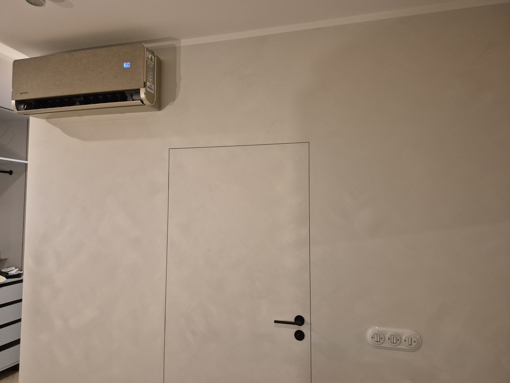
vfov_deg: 58.9
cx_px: 255
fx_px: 339
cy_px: 192
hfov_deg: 73.9
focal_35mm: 23
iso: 1000
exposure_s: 1/100
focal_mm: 5.4
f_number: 1.8
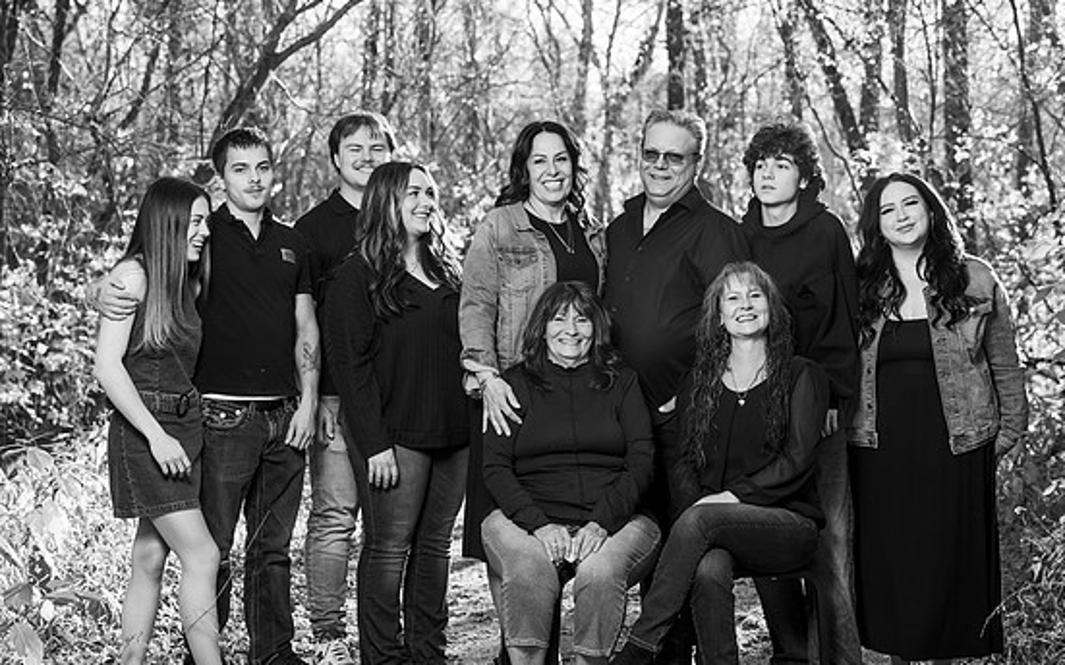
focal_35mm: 66
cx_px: 487
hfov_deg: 31.1
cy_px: 375
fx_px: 1915
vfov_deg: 19.7
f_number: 4
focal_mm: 58
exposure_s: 1/160
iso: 640
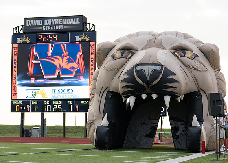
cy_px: 89
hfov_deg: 20.6
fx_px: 627
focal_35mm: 97
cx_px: 114
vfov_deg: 14.8
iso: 200
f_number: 2.2
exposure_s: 1/1000
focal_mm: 50
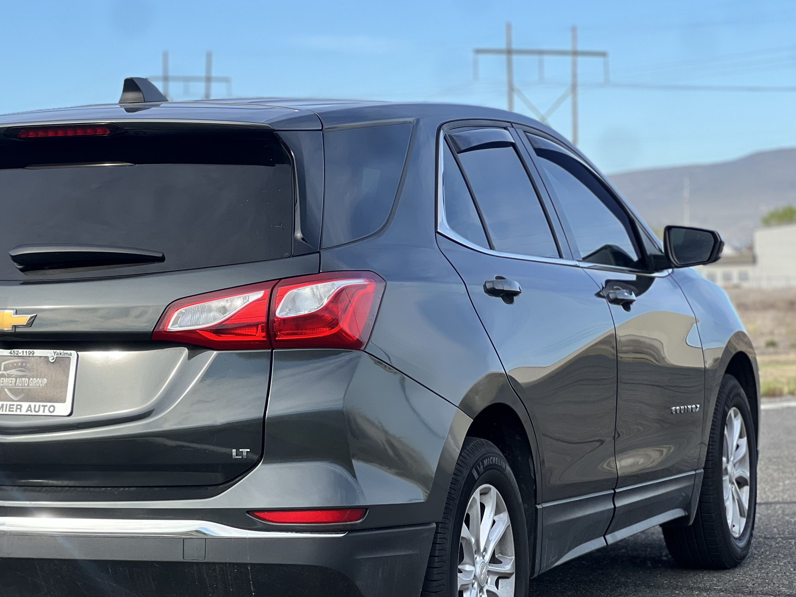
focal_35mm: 108
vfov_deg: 13.7
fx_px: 2483
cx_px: 256
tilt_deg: -1.1
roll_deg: +0.4
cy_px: 361
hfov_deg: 18.2
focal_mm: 9
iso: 25
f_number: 2.8
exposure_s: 1/259
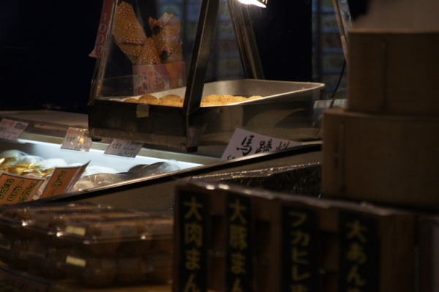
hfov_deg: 7.6
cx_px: 220
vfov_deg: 5.1
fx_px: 3290
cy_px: 146
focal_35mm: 270
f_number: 5.6
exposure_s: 1/200
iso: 1600
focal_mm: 180
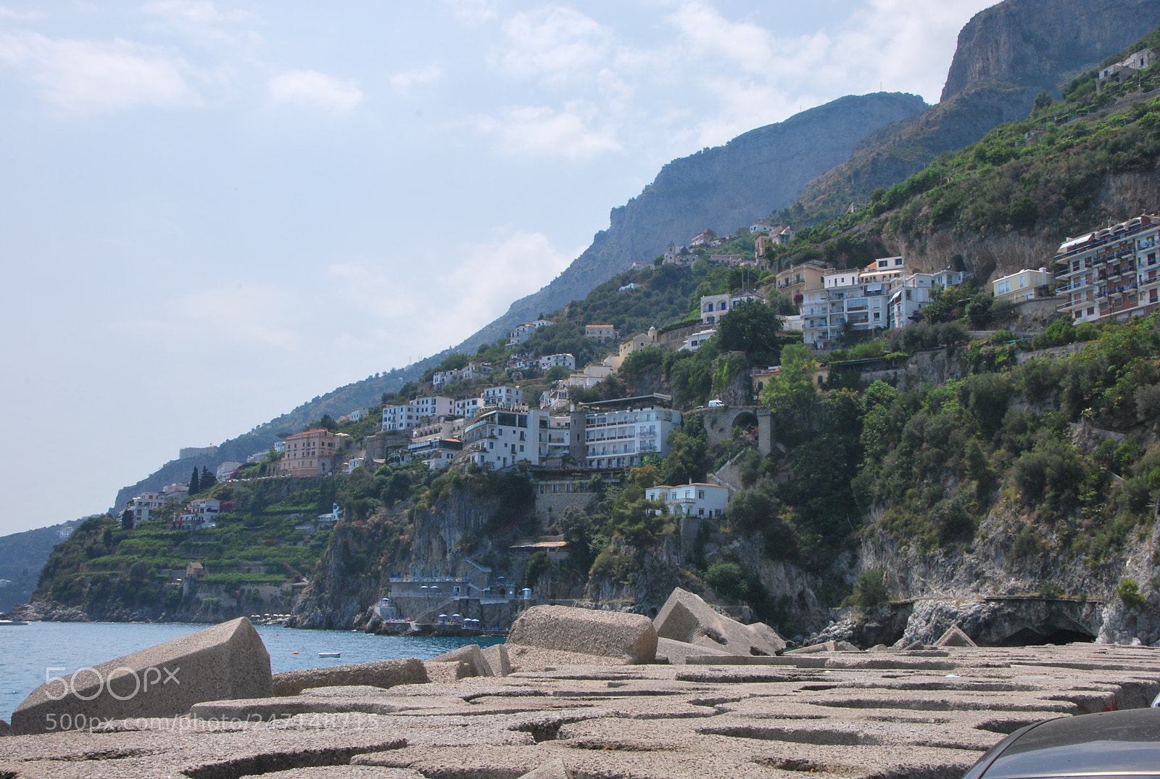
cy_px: 390
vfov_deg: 34.4
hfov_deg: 49.5
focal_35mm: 39
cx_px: 580
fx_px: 1259
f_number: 16
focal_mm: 26
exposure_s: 1/125
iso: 200
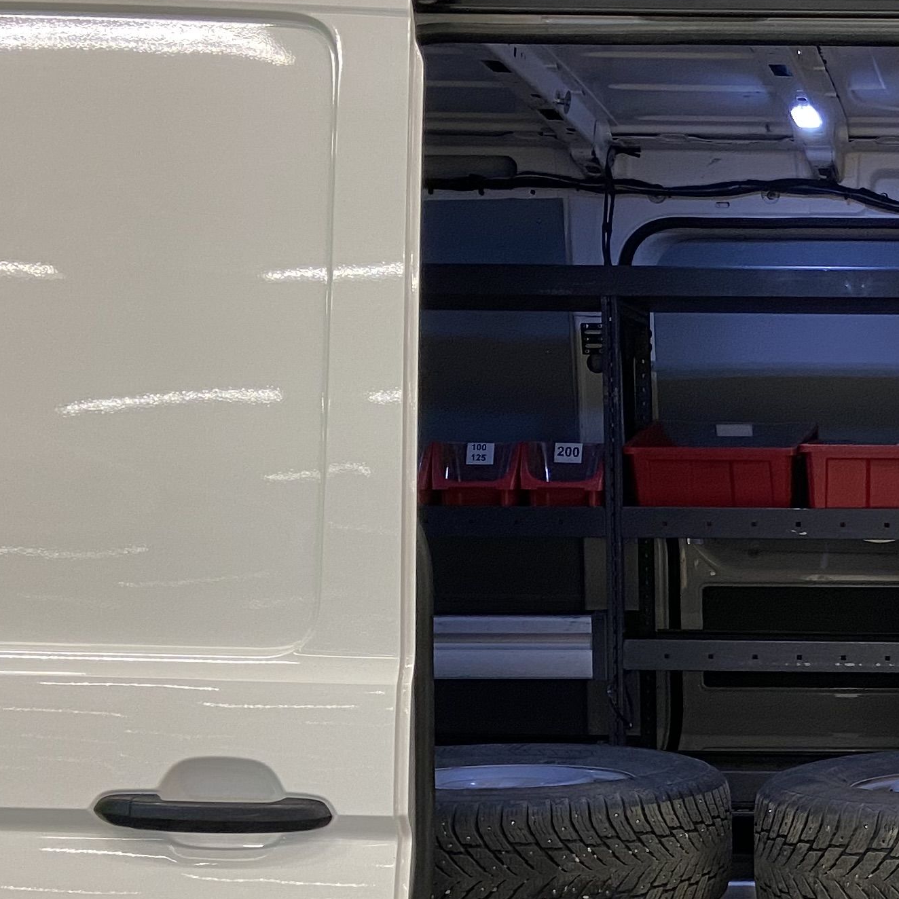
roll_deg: +0.7
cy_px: 701
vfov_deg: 24.3
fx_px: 2057
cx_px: 1004
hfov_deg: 23.1
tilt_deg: -6.9
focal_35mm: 70
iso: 80
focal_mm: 4.25
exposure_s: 1/50
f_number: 1.8
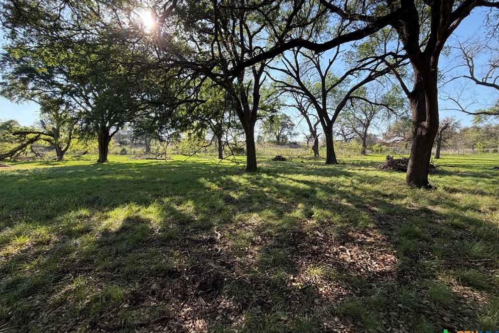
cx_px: 256
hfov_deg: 100.4
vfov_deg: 77.3
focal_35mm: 15
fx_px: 208
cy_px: 161
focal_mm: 2.22
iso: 50
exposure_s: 1/502
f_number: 2.2
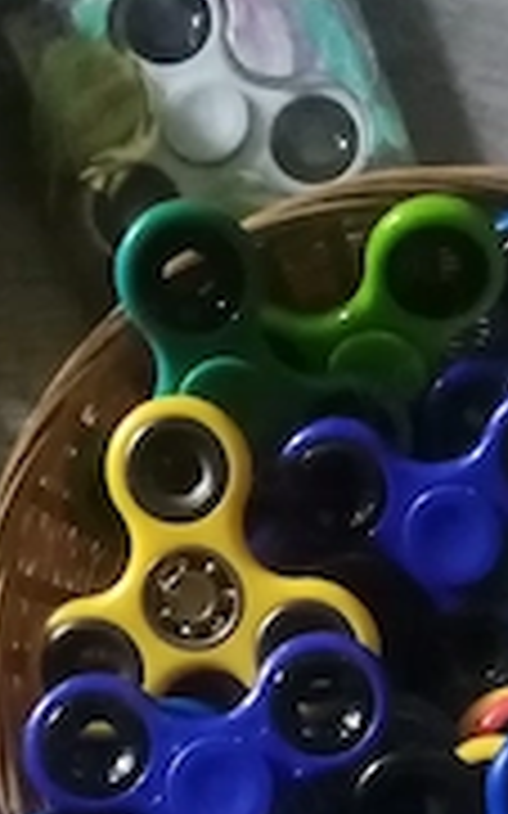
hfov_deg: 20.7
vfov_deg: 31.2
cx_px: 477
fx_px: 1352
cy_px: 796
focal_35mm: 61
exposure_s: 1/16.7
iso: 1556
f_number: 1.8
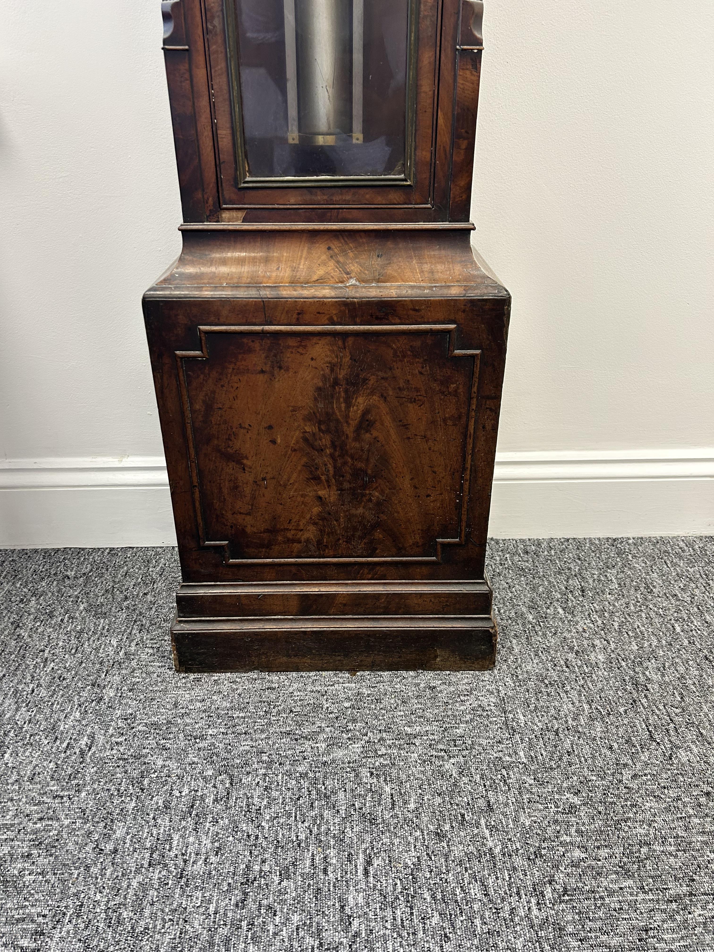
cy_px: 476
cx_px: 357
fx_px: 715
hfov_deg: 53.1
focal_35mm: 26
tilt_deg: -29.0
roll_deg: +0.4
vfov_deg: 67.3
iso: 125
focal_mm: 5.7
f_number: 1.5
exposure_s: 1/100
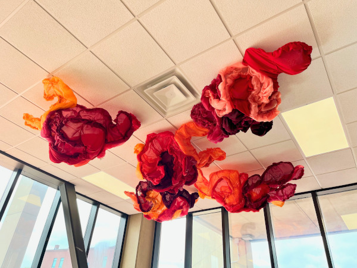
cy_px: 134
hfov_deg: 67.3
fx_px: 268
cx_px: 178
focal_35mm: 26
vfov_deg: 53.1
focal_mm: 5.1
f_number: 1.6
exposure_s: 1/120
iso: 64
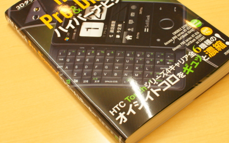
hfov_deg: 31.4
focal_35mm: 65
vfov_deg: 20.0
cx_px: 138
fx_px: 406
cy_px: 52
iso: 800
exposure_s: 1/15
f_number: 8
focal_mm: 30
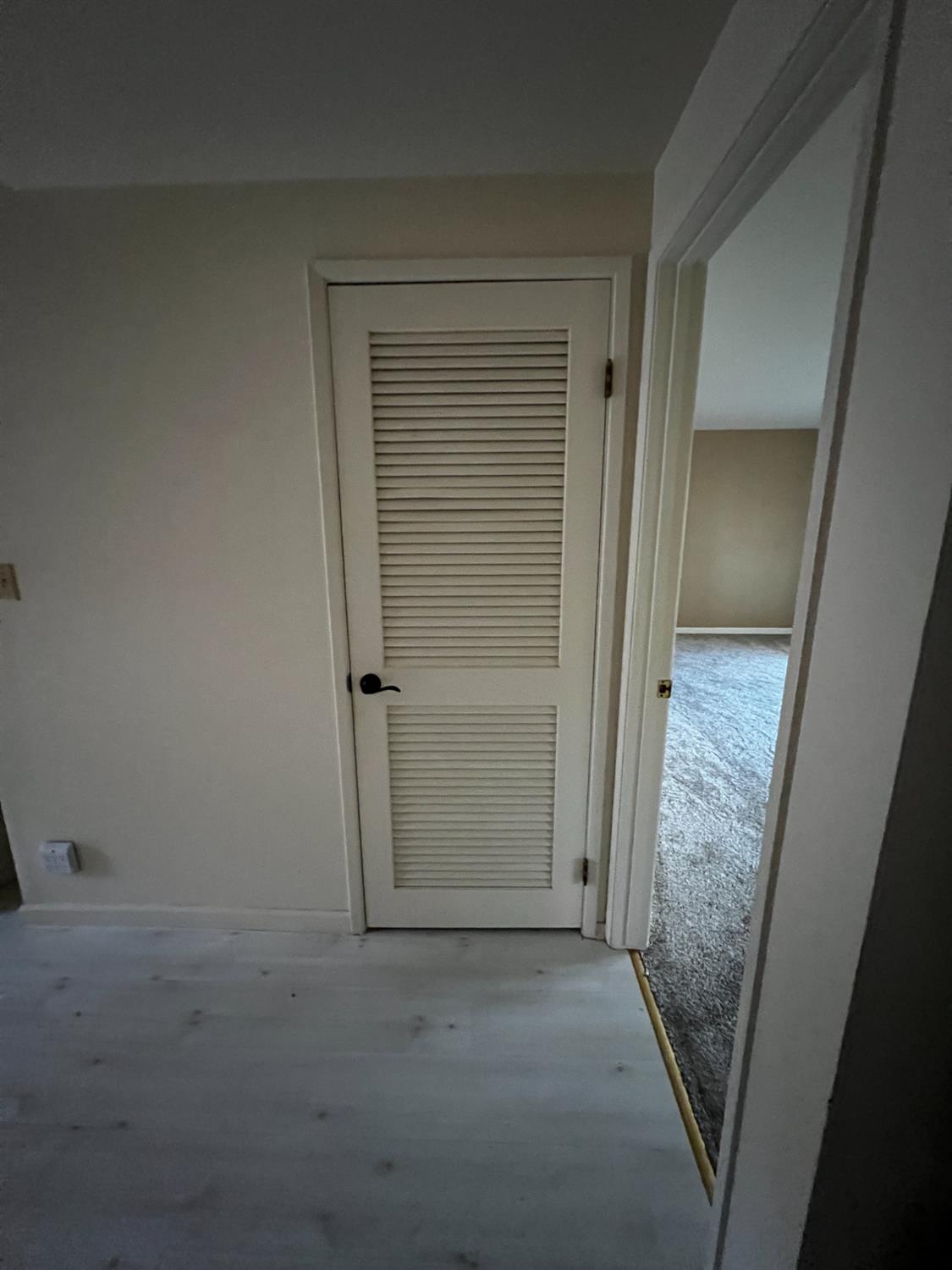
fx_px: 477
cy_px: 635
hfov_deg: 89.9
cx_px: 476
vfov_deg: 106.2
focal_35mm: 13
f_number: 1.8
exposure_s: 1/32
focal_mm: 1.57
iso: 1250
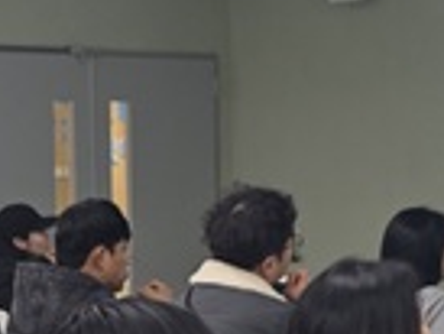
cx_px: 100
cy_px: 363
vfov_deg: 10.9
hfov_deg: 14.6
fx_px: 1720
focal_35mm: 134
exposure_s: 1/120
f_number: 1.7
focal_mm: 6.3
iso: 100
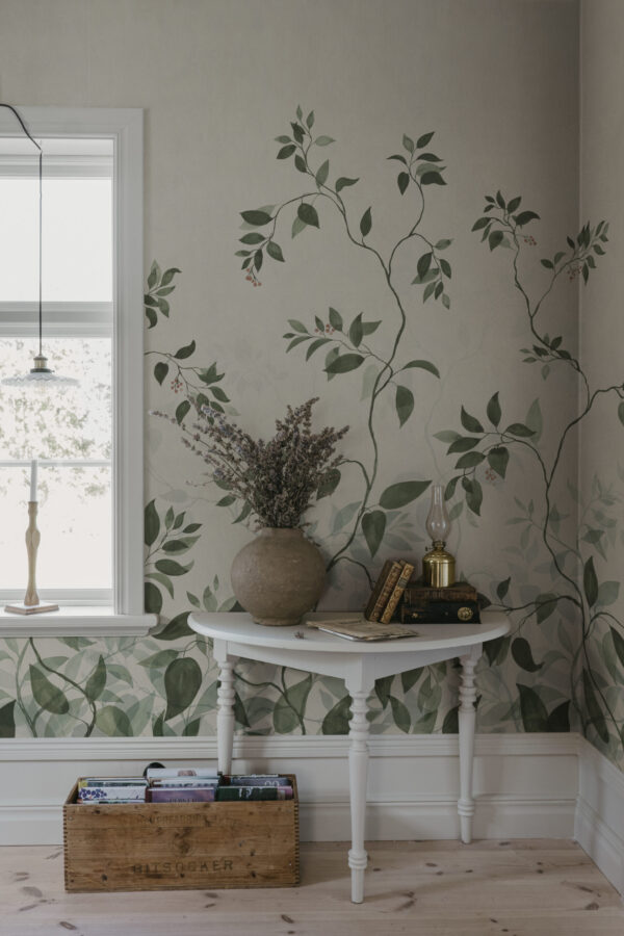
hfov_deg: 37.9
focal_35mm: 35
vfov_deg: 54.4
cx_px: 312
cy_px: 468
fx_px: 910
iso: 1000
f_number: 5.6
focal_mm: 35
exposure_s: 1/40
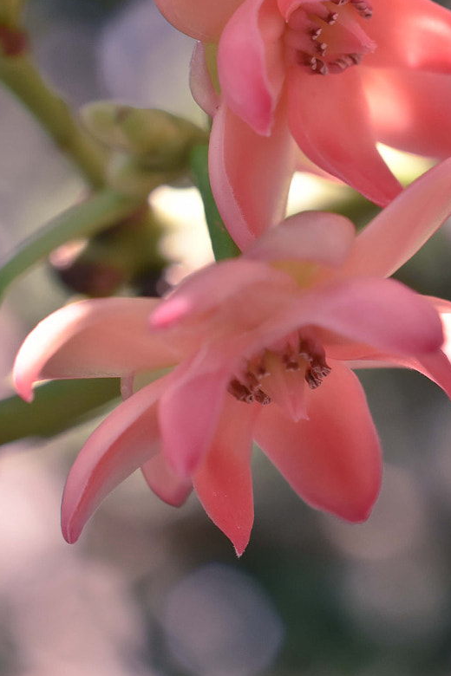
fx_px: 2311
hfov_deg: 11.1
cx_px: 307
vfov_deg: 16.6
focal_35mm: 123
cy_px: 220
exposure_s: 1/250
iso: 800
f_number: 8
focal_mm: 40
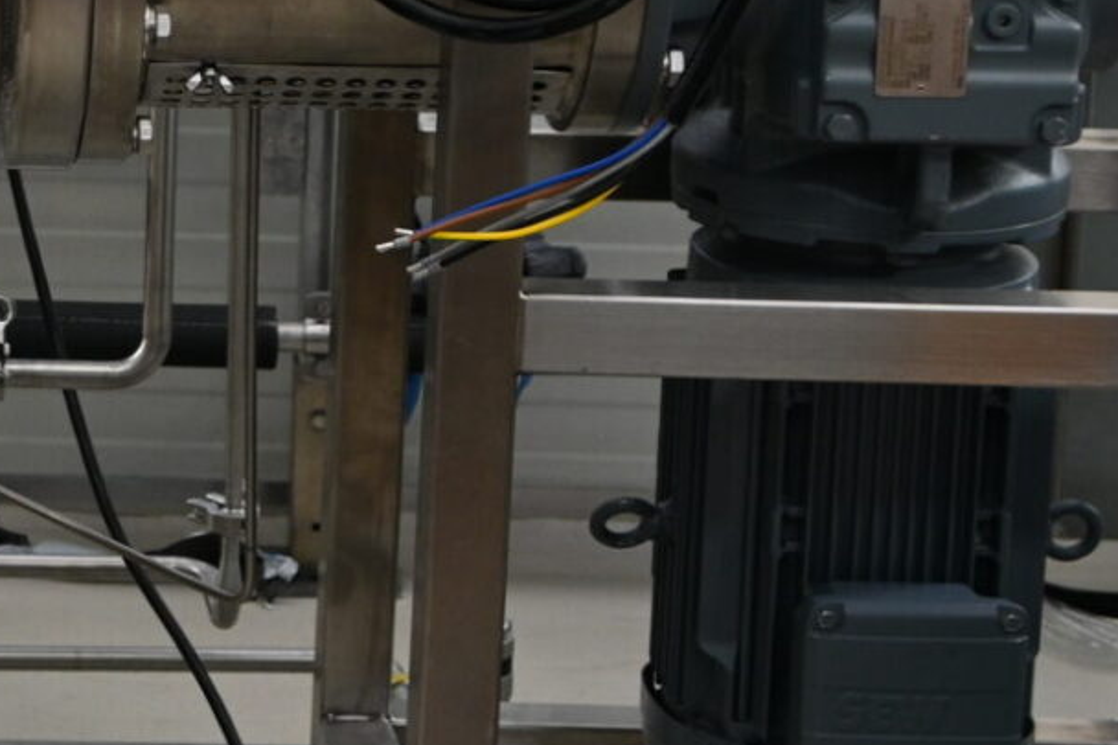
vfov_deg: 9.0
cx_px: -640
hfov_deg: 12.8
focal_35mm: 151
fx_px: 4690
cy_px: -63
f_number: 5
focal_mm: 24.5
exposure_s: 1/250
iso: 200
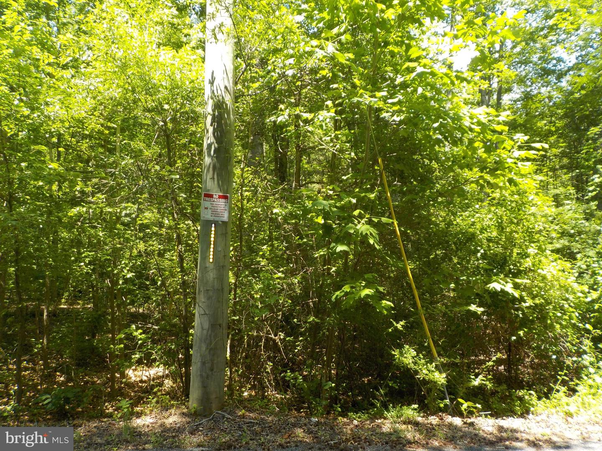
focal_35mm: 30
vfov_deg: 46.8
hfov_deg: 60.0
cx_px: 301
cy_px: 226
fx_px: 522
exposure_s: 1/200
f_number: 3.3
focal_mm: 4.1
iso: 125
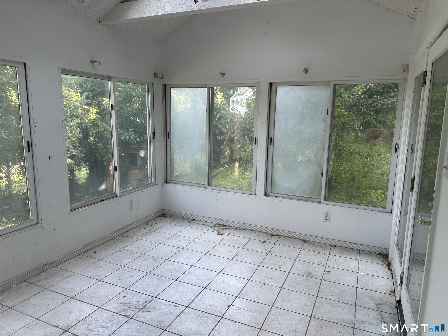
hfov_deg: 71.6
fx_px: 311
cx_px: 224
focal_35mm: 24
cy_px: 168
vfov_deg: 56.8
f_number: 1.78
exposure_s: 1/121
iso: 80
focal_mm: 6.86
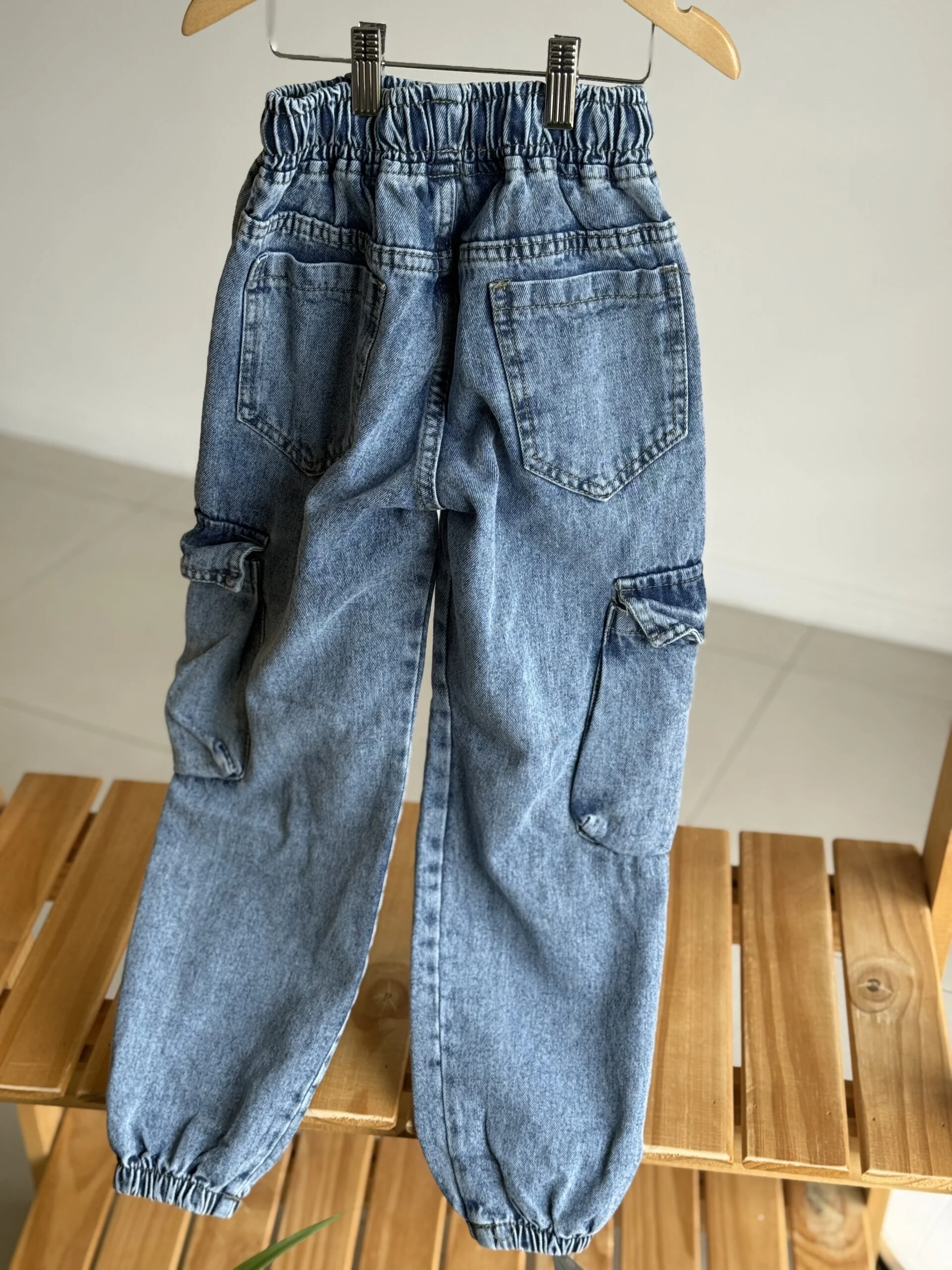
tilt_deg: -31.4
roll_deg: +0.3
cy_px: 635
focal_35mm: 48
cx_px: 476
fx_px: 1760
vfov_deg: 39.7
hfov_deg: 30.3
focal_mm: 6.76
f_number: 1.78
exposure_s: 1/121
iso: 80
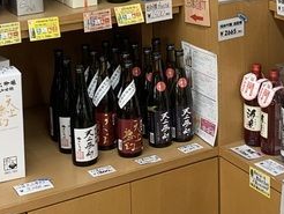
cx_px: 203
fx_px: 706
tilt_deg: -10.7
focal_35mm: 86
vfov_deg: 16.9
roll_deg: +1.4
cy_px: 18
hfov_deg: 22.6
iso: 80
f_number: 1.8
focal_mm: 4.25
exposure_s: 1/50
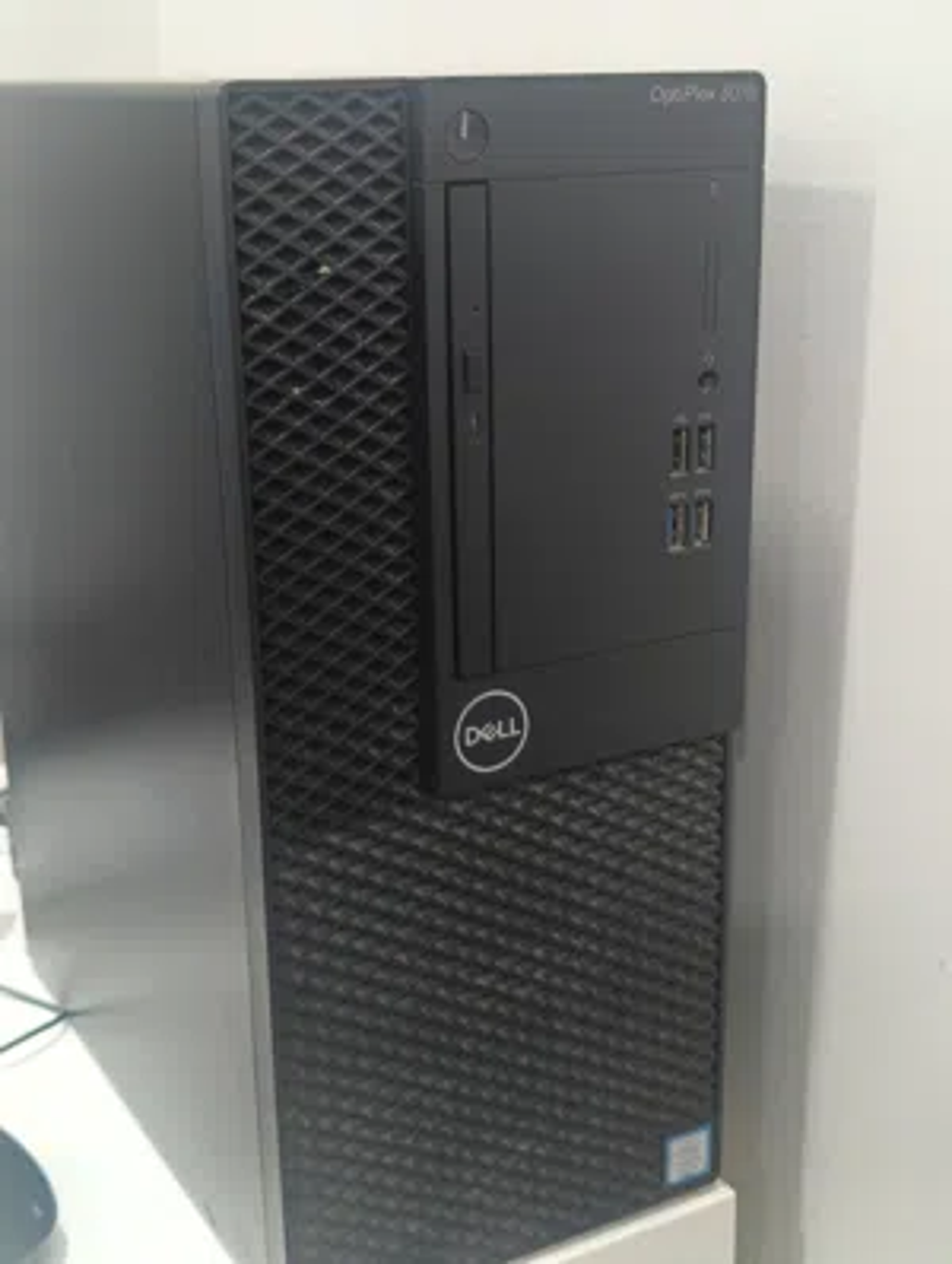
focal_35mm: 46
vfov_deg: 41.2
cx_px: 476
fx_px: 1681
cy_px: 632
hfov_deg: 31.6
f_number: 2.8
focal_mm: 6.06
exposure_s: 1/30
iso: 800
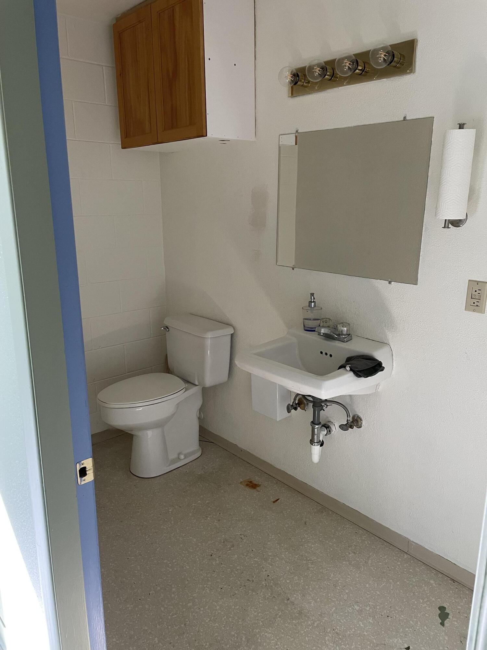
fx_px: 488
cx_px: 244
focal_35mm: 26
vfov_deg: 67.3
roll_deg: +0.6
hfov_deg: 53.1
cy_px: 325
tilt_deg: -13.7
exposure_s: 1/60
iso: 160
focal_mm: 4.2
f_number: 1.6
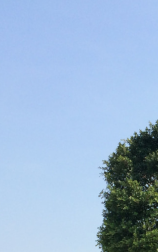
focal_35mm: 96
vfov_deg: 20.4
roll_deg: -0.2
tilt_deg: +7.6
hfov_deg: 12.3
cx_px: 299
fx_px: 661
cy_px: 292
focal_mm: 4.15
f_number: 2.2
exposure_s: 1/1414
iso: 32
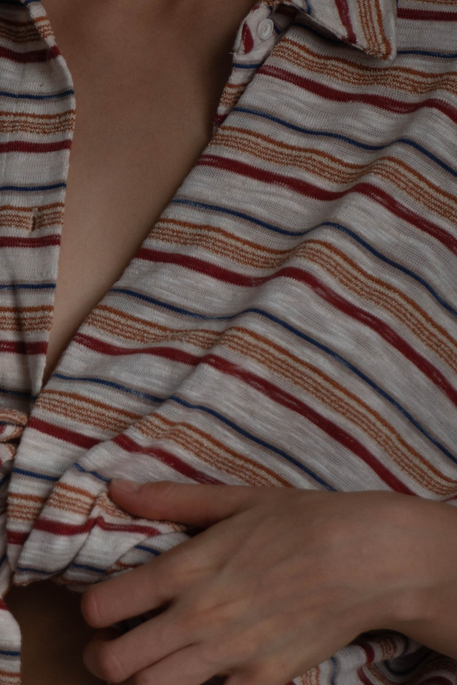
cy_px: -142
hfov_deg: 6.9
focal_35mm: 199
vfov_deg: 10.2
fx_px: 3788
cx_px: 124
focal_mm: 50
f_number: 5.6
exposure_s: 1/125
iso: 100
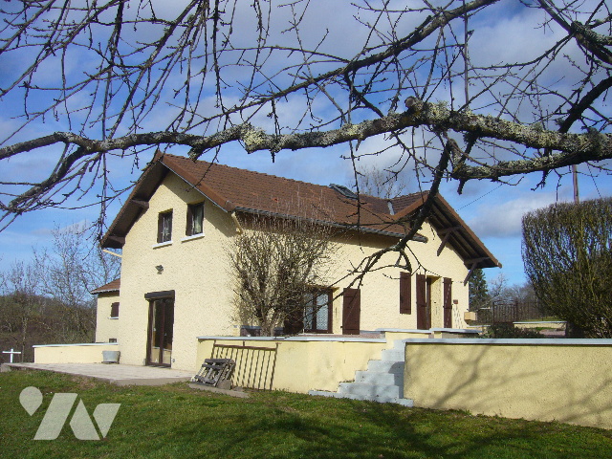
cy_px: 230
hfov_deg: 52.6
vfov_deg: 40.7
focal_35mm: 35
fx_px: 619
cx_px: 306
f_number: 5.6
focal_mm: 5.8
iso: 100
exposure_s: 1/800
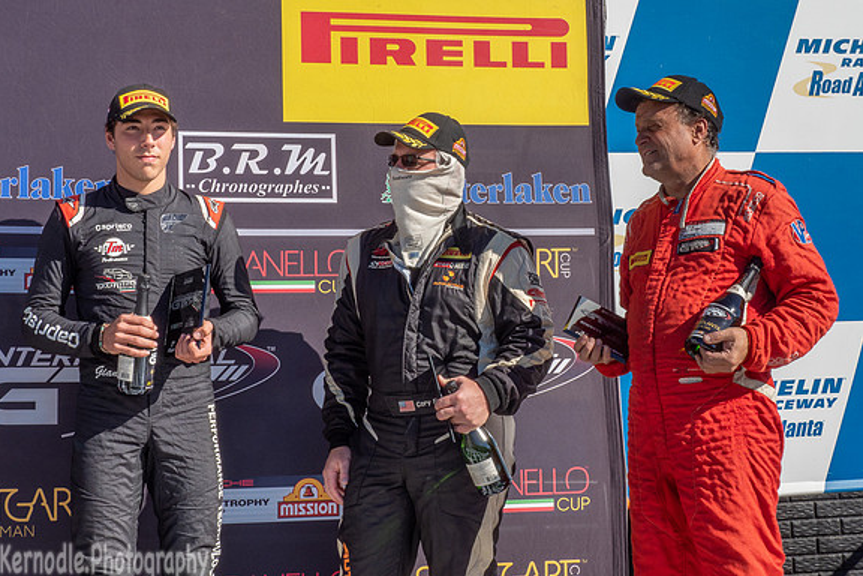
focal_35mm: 61
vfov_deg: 22.3
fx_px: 1462
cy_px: 263
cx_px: 440
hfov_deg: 32.9
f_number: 16
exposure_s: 1/80
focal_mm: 28
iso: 200
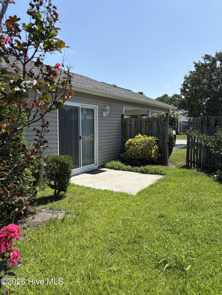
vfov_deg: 67.3
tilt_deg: -3.7
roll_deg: -0.2
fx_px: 222
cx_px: 111
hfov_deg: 53.1
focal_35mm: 26
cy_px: 148
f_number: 1.6
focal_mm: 5.96
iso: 50
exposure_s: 1/3125
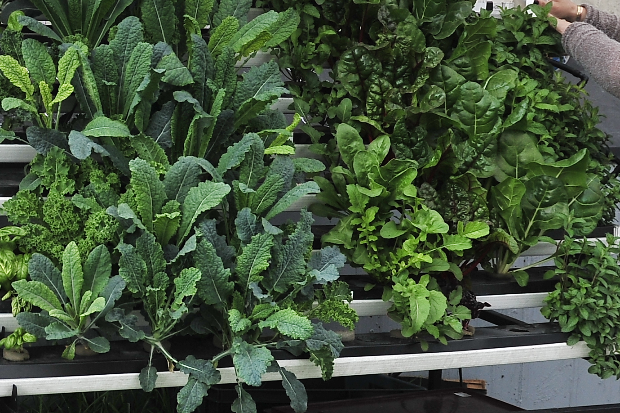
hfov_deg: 25.9
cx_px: -6
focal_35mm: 74
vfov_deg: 18.3
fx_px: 1273
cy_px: 118
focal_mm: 24
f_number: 4
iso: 400
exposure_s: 1/800
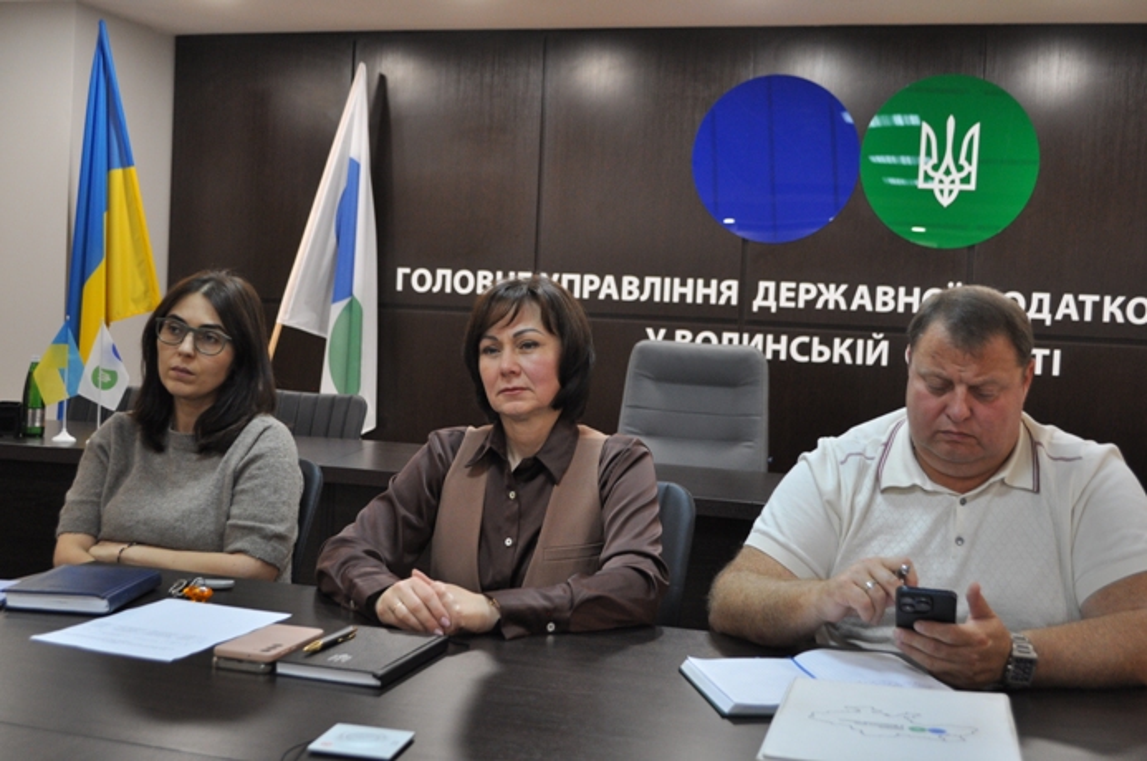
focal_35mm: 42
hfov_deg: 46.5
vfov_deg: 31.8
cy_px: 380
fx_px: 1336
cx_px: 574
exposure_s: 1/50
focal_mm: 28
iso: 800
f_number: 4.5
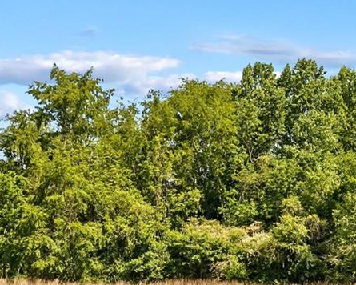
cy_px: 261
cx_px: 221
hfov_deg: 20.1
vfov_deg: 16.0
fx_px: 1001
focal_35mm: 95
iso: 100
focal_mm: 8.38
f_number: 2.8
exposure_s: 1/1000
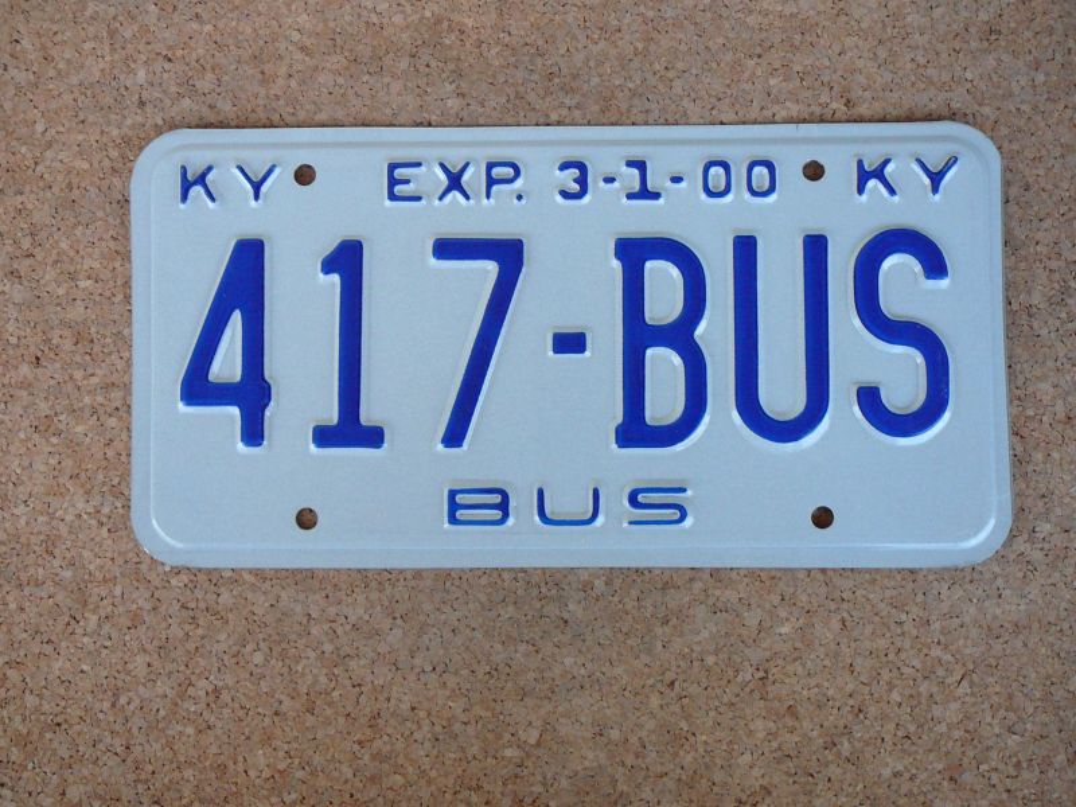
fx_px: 1181
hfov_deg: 49.0
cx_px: 538
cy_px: 404
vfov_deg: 37.7
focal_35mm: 38
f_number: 3
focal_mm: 5.6
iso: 200
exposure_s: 1/15
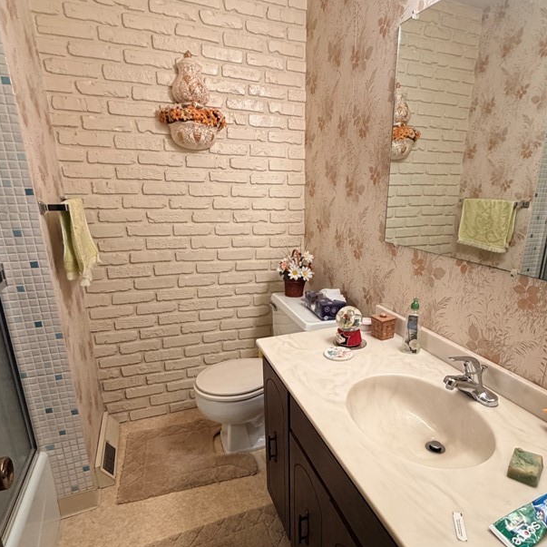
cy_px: 304
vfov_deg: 71.9
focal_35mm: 21
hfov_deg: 71.7
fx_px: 375
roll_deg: -1.1
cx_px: 315
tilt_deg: -18.0
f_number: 2.2
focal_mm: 2.22
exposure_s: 1/120
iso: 320
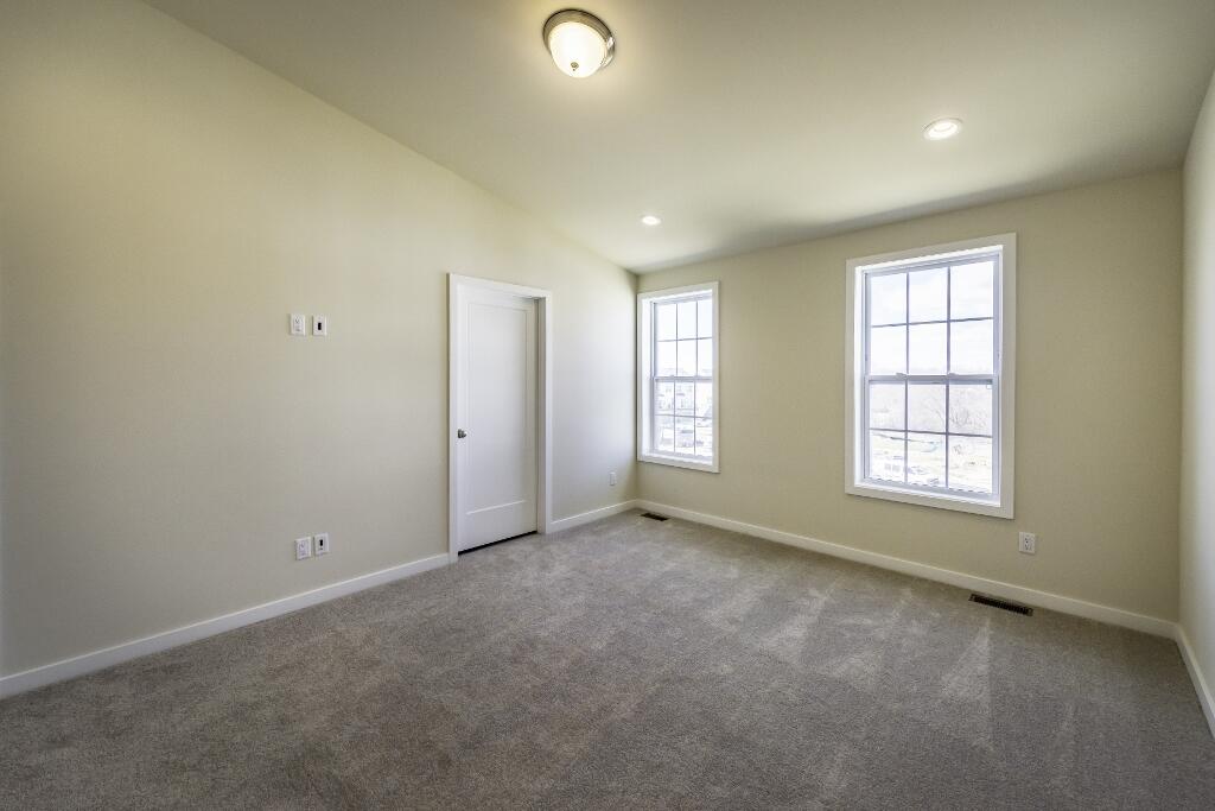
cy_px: 406
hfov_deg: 104.2
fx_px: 473
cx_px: 608
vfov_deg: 81.2
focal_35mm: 14
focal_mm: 14
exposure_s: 1/640
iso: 640
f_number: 5.6
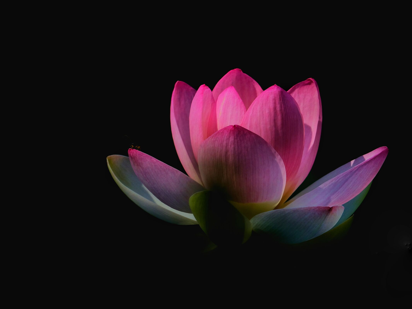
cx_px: 213
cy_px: 155
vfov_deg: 1.8
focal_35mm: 813
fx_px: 9677
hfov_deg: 2.4
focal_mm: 500
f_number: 7.1
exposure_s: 1/640
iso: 800
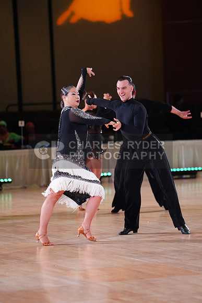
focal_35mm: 176
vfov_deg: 11.7
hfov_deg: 7.8
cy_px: 152
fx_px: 1480
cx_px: 101
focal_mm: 176
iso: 2000
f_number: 2.8
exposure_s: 1/400
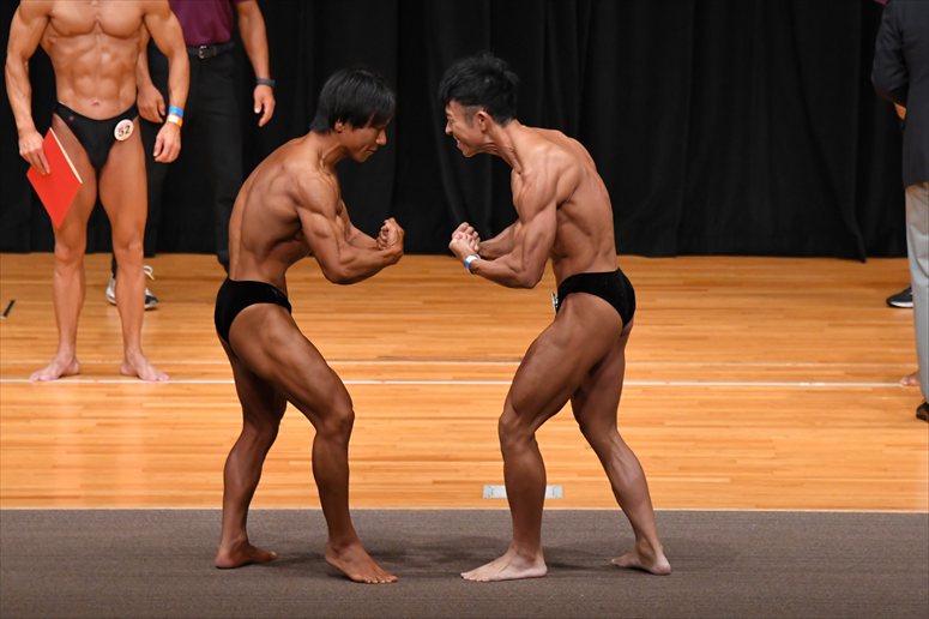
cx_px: 464
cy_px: 310
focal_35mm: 255
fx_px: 6577
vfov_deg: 5.4
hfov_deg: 8.1
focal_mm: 170
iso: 4000
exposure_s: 1/400
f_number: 5.6
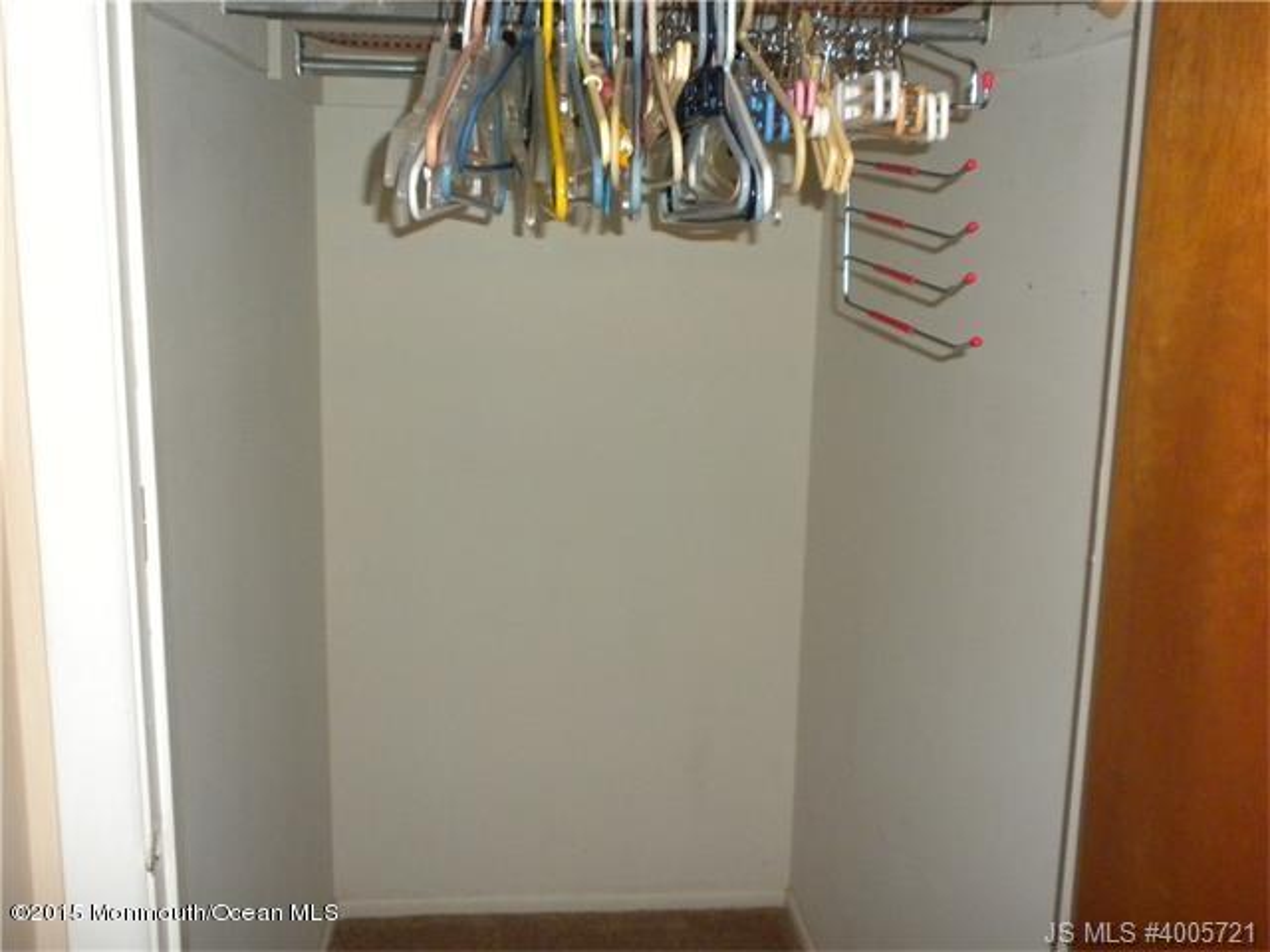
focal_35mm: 37
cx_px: 635
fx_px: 1357
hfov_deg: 50.1
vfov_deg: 38.7
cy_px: 476
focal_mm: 6.6
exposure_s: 1/30
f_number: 3.5
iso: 400
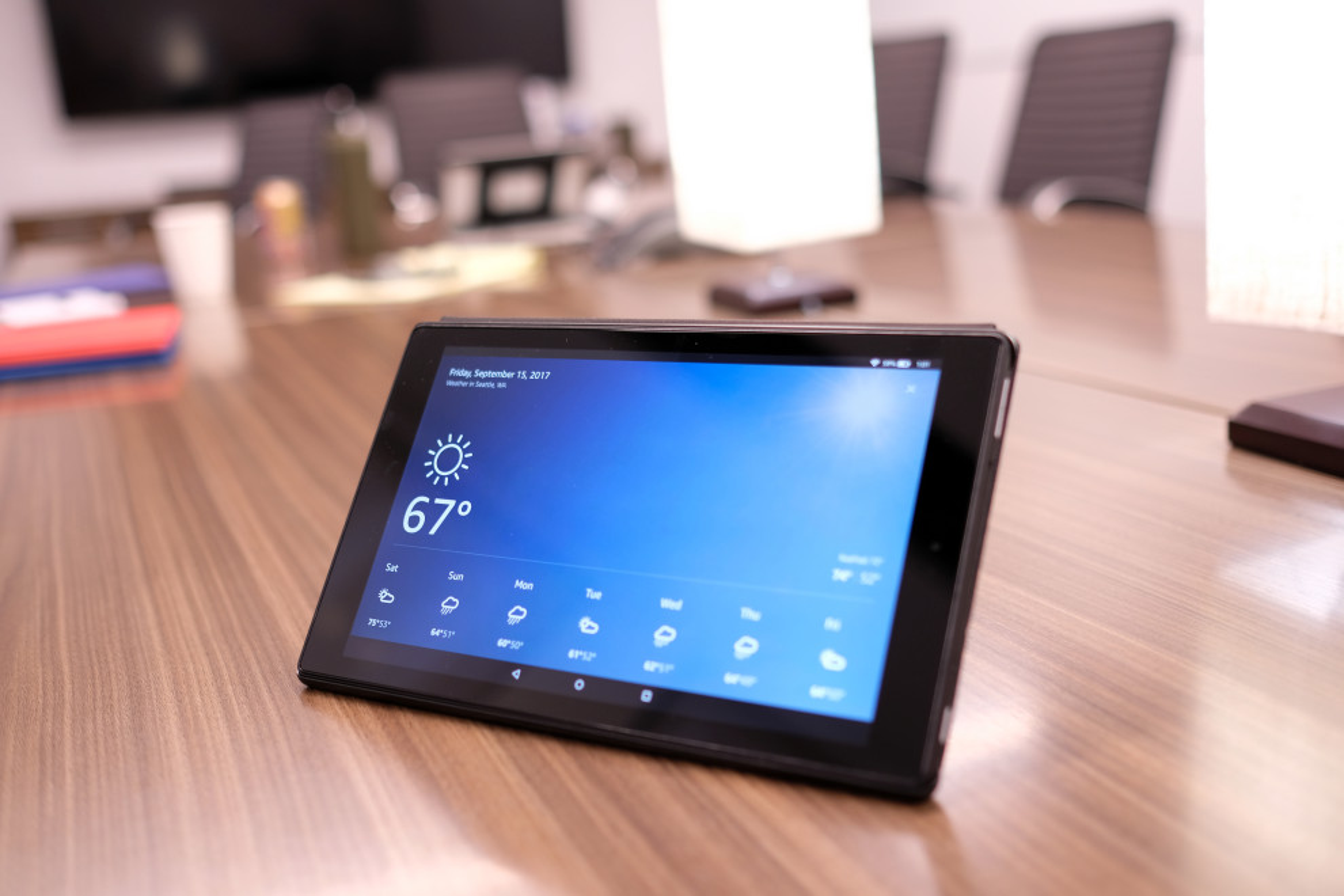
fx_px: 1307
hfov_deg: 54.4
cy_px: 448
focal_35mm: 35
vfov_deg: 37.9
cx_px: 672
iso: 250
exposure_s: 1/52
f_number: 1.8
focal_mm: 23
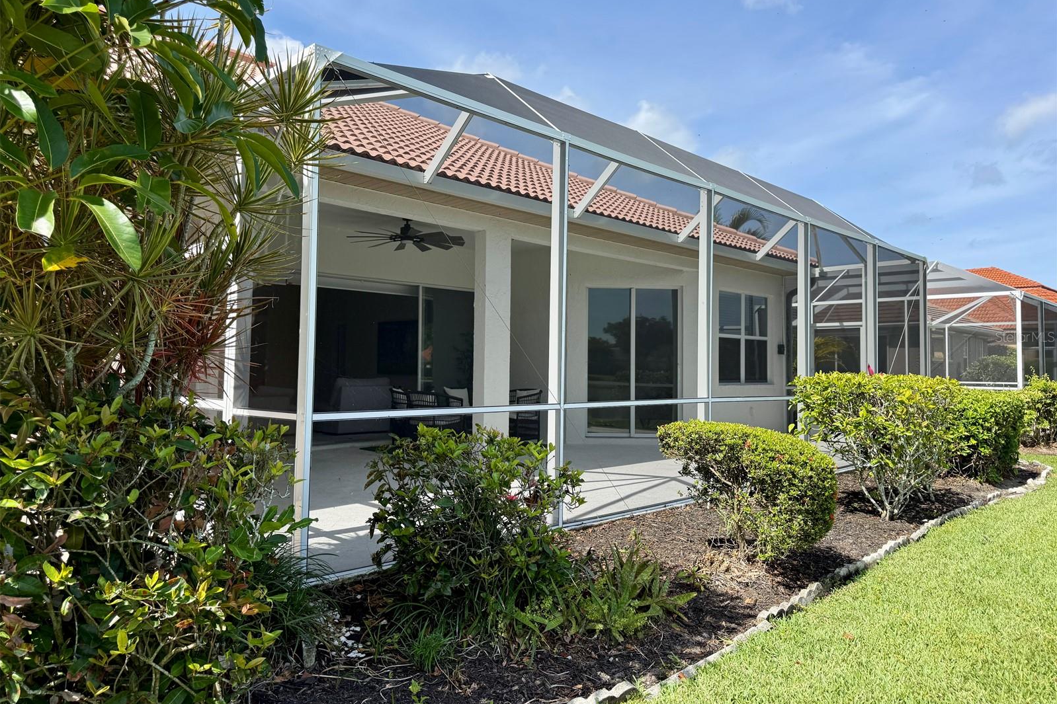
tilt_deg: +2.5
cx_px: 528
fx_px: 734
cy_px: 336
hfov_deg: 71.5
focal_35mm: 25
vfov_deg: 51.3
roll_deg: -0.6
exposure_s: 1/2703
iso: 80
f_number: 1.78
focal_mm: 6.76
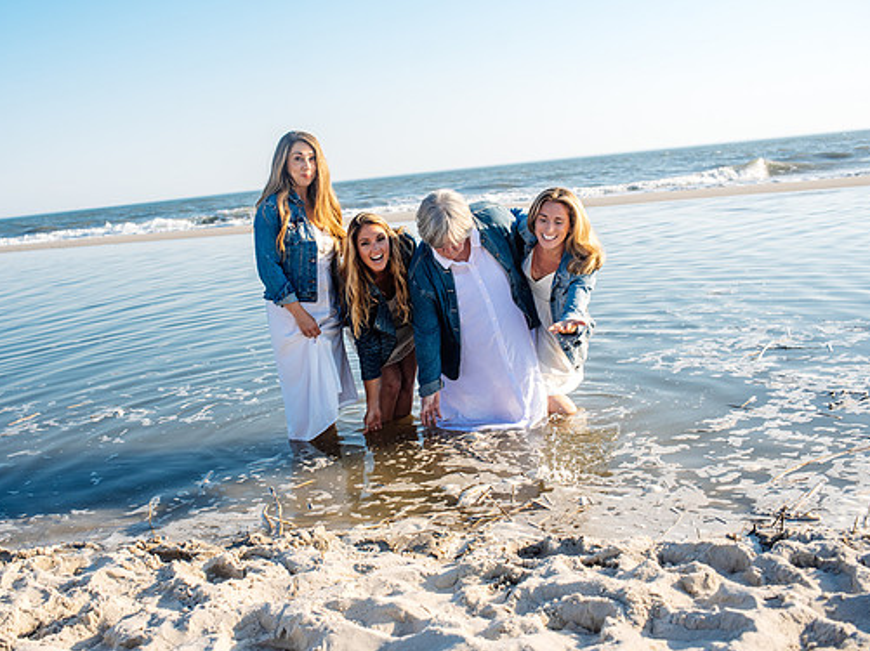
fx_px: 979
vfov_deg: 36.8
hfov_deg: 47.7
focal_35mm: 39
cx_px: 372
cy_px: 320
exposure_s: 1/500
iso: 160
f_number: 4.5
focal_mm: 35
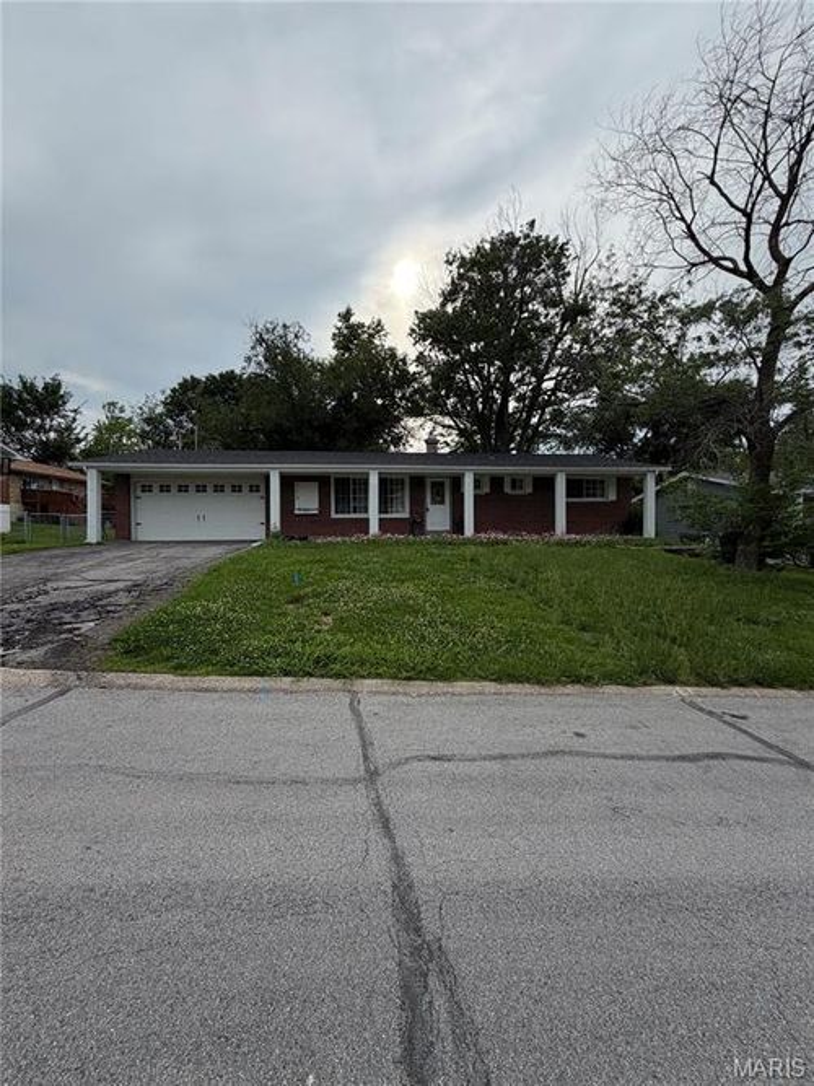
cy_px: 543
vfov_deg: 102.1
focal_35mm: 14
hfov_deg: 85.7
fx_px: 439
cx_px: 407
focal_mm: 2.22
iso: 25
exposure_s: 1/770
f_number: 2.2
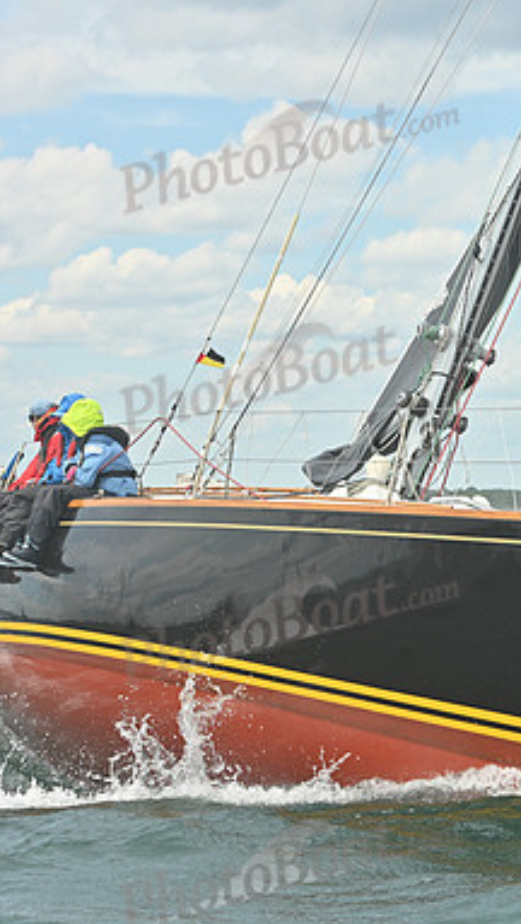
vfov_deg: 16.5
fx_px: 3186
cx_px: 586
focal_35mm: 130
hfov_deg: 9.3
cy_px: 464
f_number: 7.1
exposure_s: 1/1250
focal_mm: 82
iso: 320
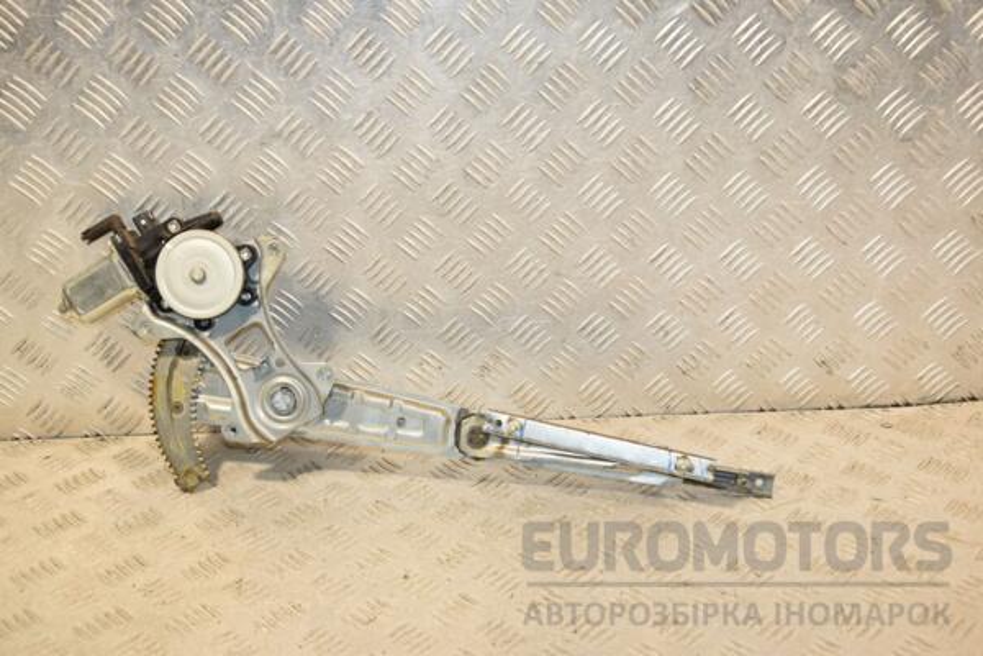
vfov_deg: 28.1
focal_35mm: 48
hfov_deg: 41.1
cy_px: 328
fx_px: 1311
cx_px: 492
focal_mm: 32
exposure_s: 1/200
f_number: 6.3
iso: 800
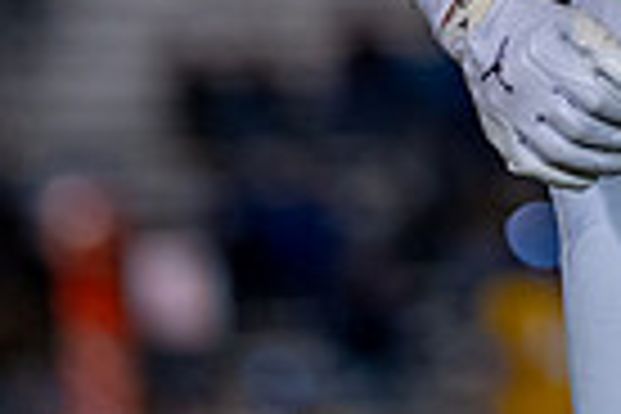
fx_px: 11539
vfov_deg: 2.0
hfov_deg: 3.1
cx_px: 826
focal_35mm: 669
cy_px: -469
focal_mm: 135
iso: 1600
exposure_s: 1/1250
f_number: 1.8
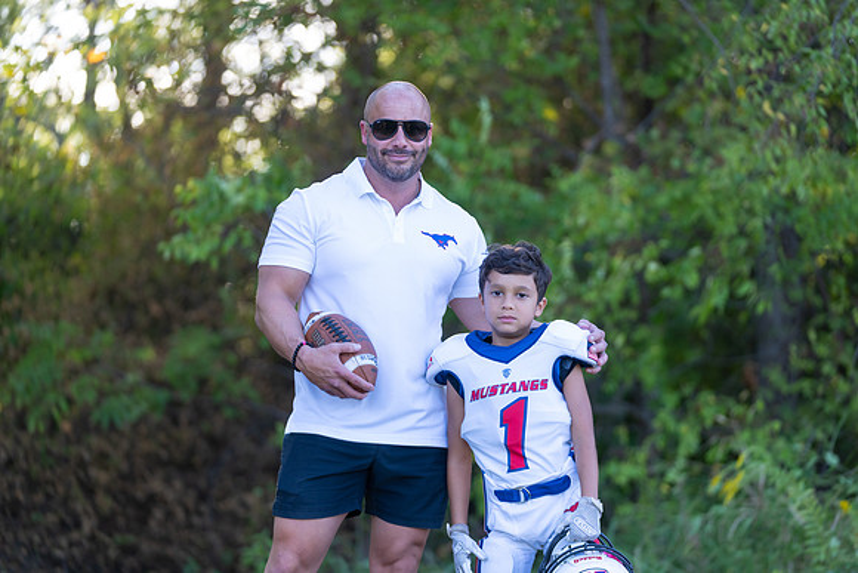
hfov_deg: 16.3
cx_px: 429
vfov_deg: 10.9
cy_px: 286
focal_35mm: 126
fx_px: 3004
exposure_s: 1/320
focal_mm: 126
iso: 200
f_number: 2.8
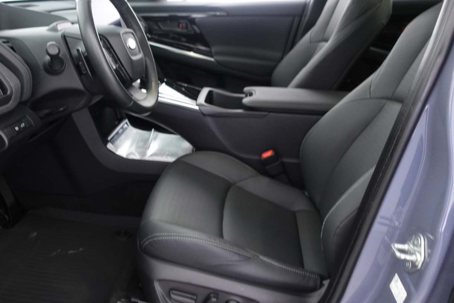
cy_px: 141
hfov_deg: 58.3
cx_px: 182
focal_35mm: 32
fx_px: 404
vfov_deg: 41.1
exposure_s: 1/20
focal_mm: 9.4
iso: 800
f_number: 1.8
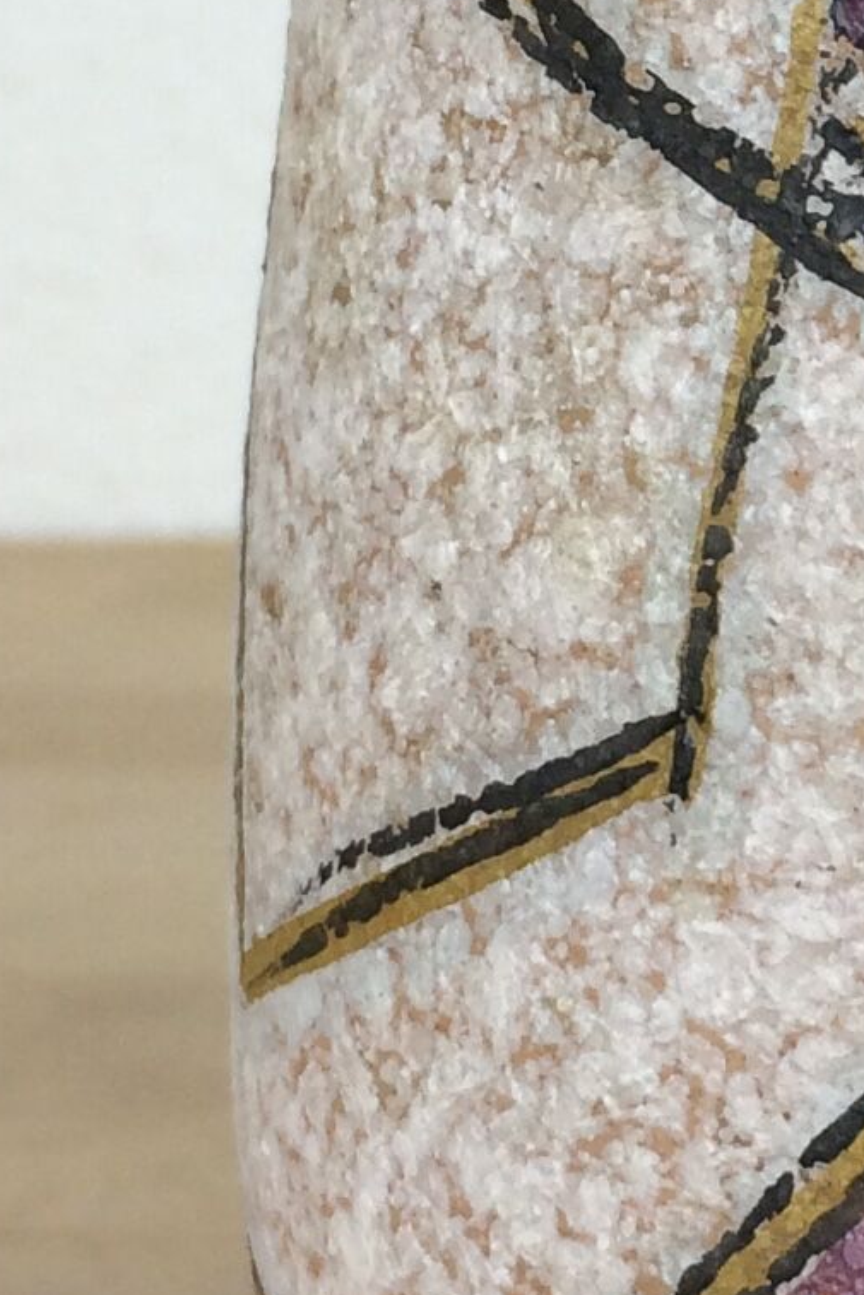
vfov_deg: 15.6
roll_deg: -0.1
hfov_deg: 10.2
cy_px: 169
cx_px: 1278
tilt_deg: -6.7
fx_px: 4677
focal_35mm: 130
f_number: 2.2
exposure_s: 1/100
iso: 50
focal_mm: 4.15
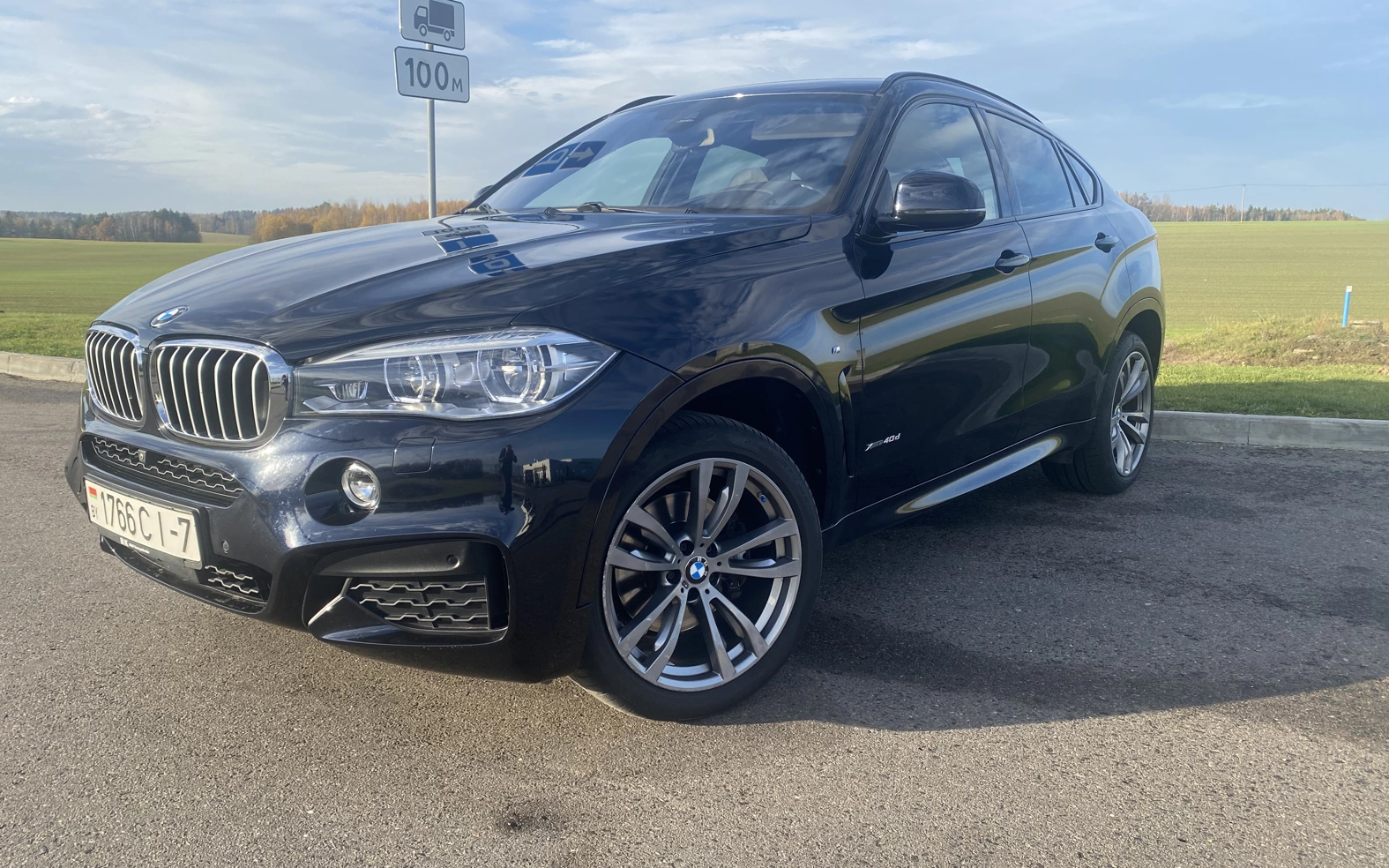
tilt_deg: -10.7
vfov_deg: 44.5
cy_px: 446
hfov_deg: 66.5
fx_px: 1060
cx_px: 694
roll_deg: -1.2
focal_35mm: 28
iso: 32
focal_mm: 4.25
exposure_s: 1/1034
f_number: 1.8
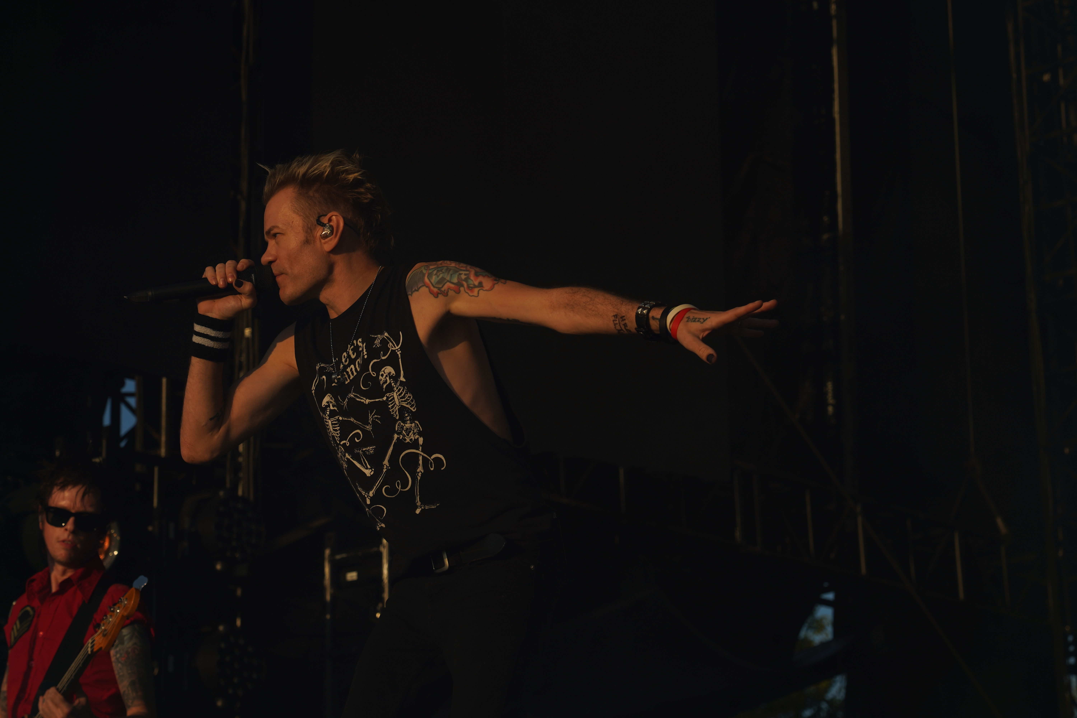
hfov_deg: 19.5
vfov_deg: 13.0
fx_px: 3141
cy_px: 359
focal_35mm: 105
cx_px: 538
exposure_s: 1/500
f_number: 8
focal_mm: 105
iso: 100
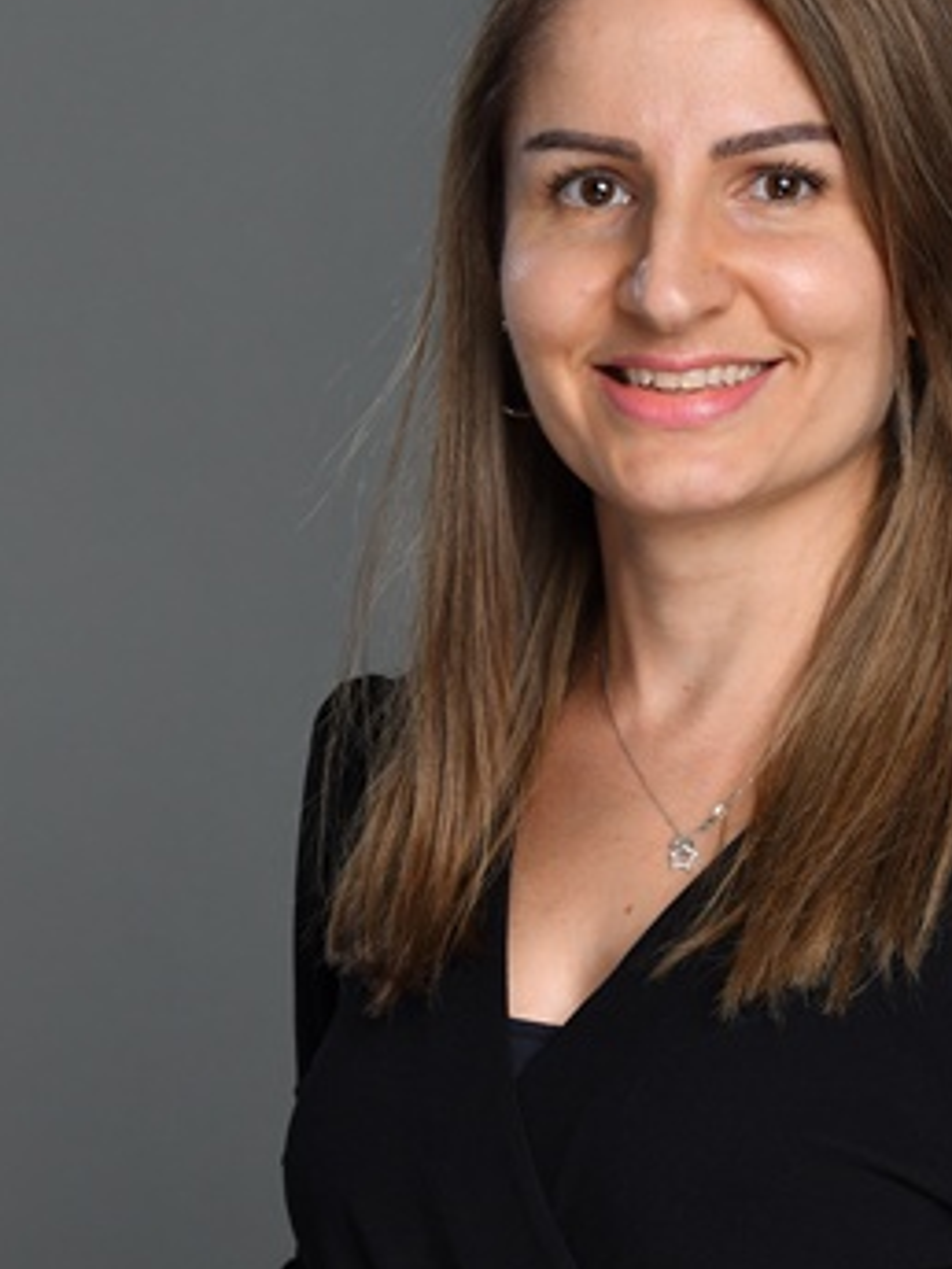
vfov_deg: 13.1
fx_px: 5537
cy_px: 546
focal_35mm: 151
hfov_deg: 9.8
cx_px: 786
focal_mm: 90
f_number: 7.1
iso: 320
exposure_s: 1/200
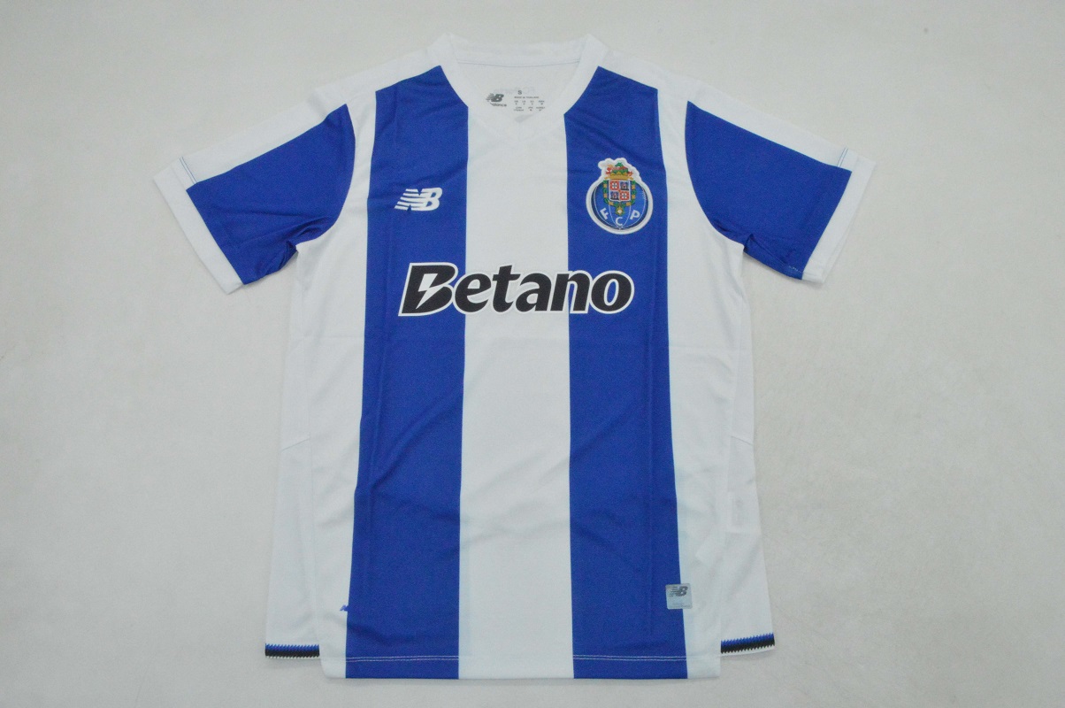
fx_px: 975
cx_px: 532
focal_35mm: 33
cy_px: 354
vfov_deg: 39.9
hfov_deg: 57.3
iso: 6400
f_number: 25
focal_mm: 22
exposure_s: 1/200
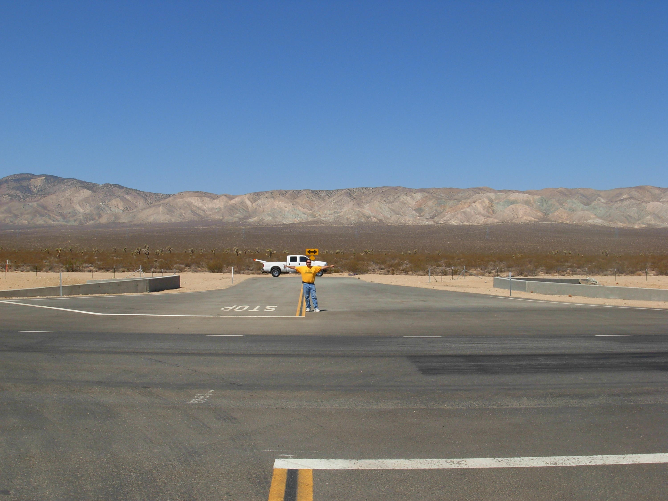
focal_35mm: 38
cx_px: 334
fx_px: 733
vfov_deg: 37.7
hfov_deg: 49.0
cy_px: 250
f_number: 4.9
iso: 79
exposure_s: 1/813
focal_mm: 6.3
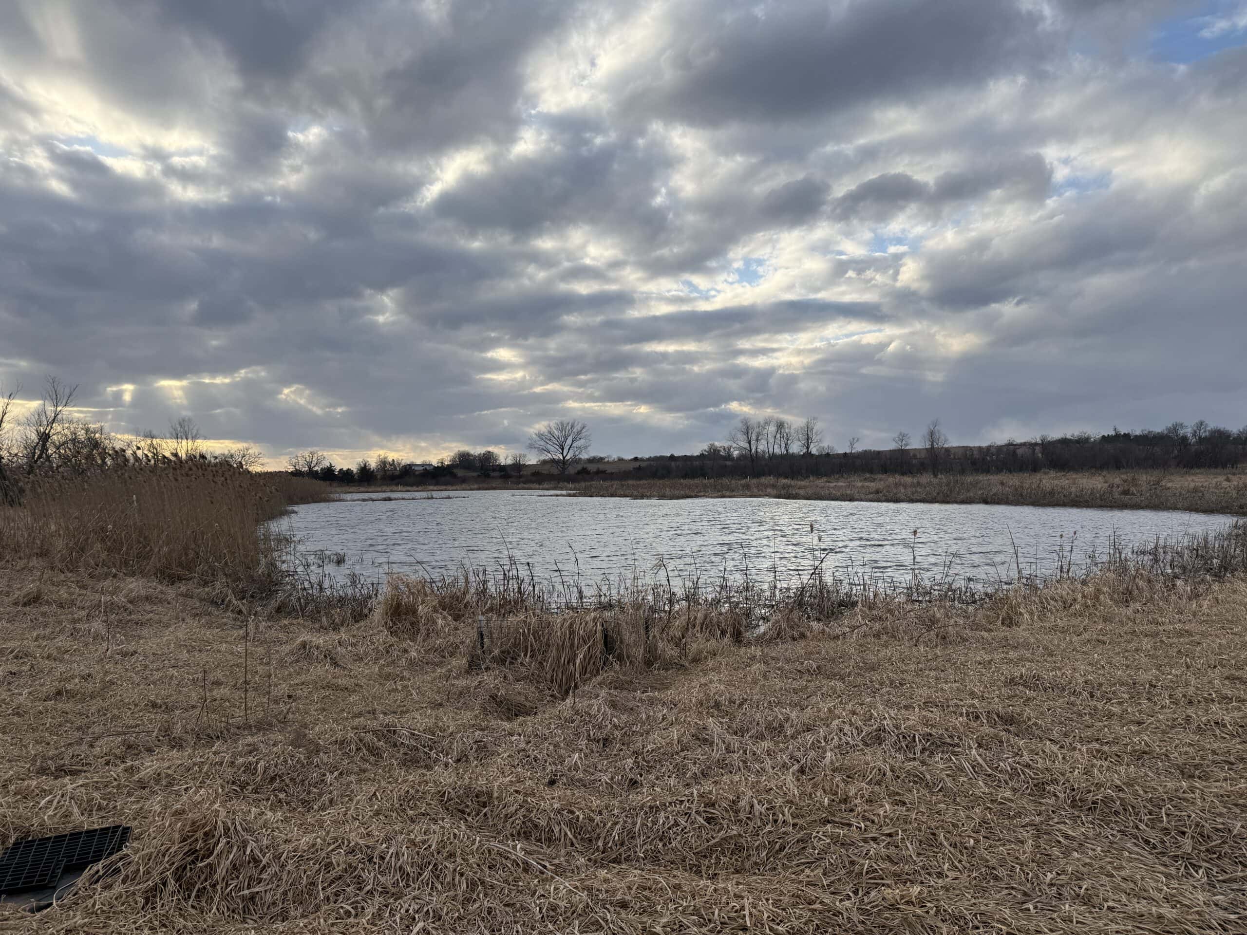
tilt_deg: +1.0
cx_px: 624
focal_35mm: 24
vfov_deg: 56.8
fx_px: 865
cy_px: 468
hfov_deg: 71.6
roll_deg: +1.0
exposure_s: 1/2445
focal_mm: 6.76
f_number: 1.78
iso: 80
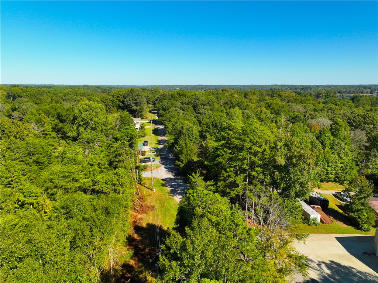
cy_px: 142
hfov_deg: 71.6
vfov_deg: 56.8
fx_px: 262
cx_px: 189
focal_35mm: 24
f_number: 2.8
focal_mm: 12.29
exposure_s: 1/200
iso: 120
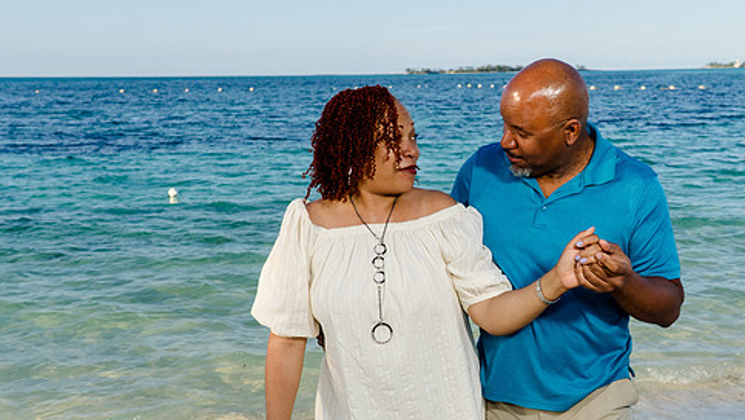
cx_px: 424
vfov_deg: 27.0
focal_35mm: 44
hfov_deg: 46.3
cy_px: 266
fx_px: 869
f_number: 5.6
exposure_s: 1/250
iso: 100
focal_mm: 35
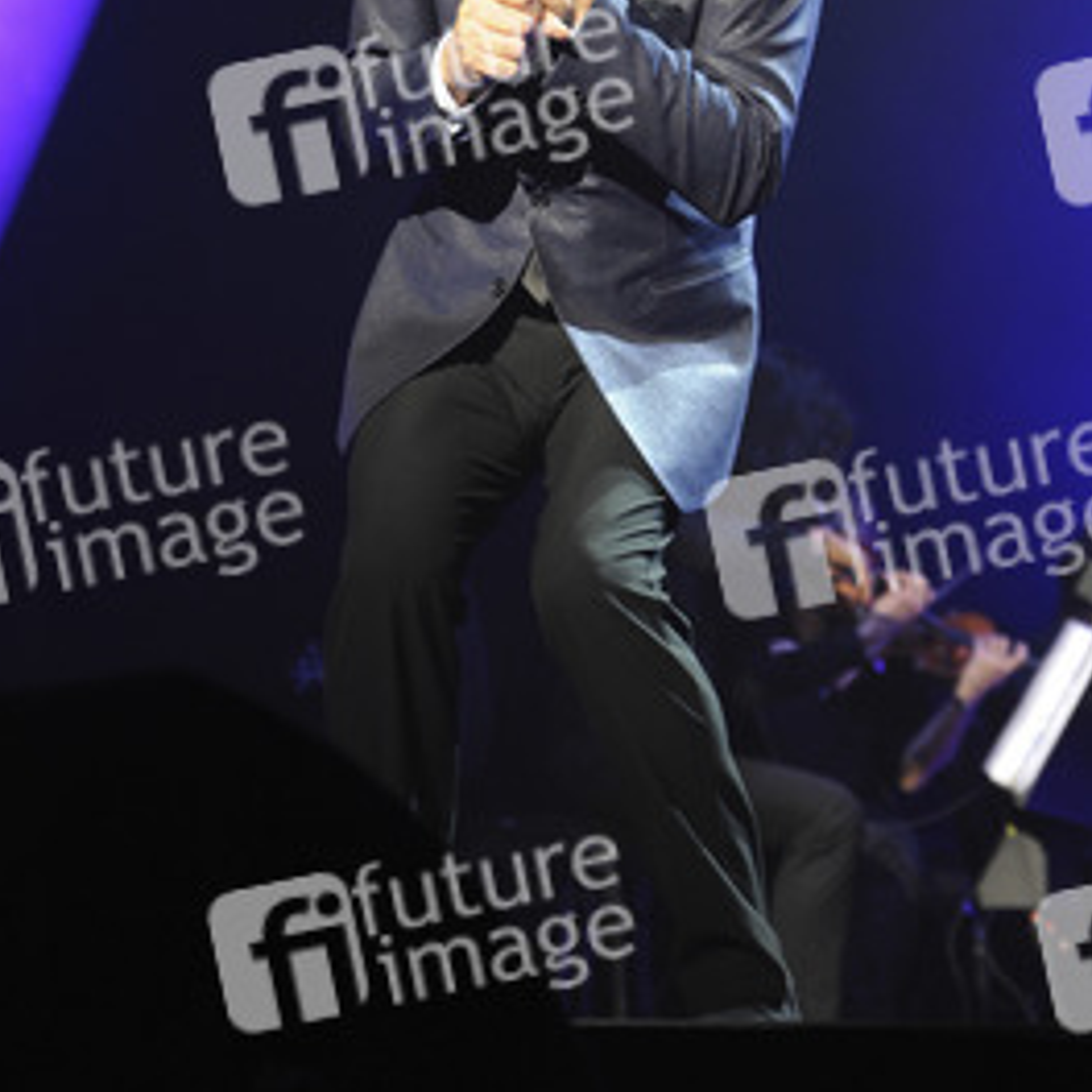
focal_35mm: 90
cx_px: 544
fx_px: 3212
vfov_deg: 19.2
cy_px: 314
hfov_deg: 19.3
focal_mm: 70
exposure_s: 1/160
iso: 1600
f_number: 2.8
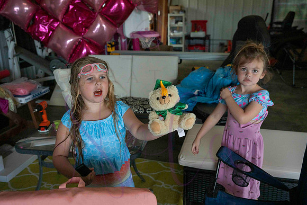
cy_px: 102
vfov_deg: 36.7
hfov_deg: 52.9
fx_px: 309
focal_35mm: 36
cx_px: 153
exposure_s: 1/1250
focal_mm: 34.5
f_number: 4
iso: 400
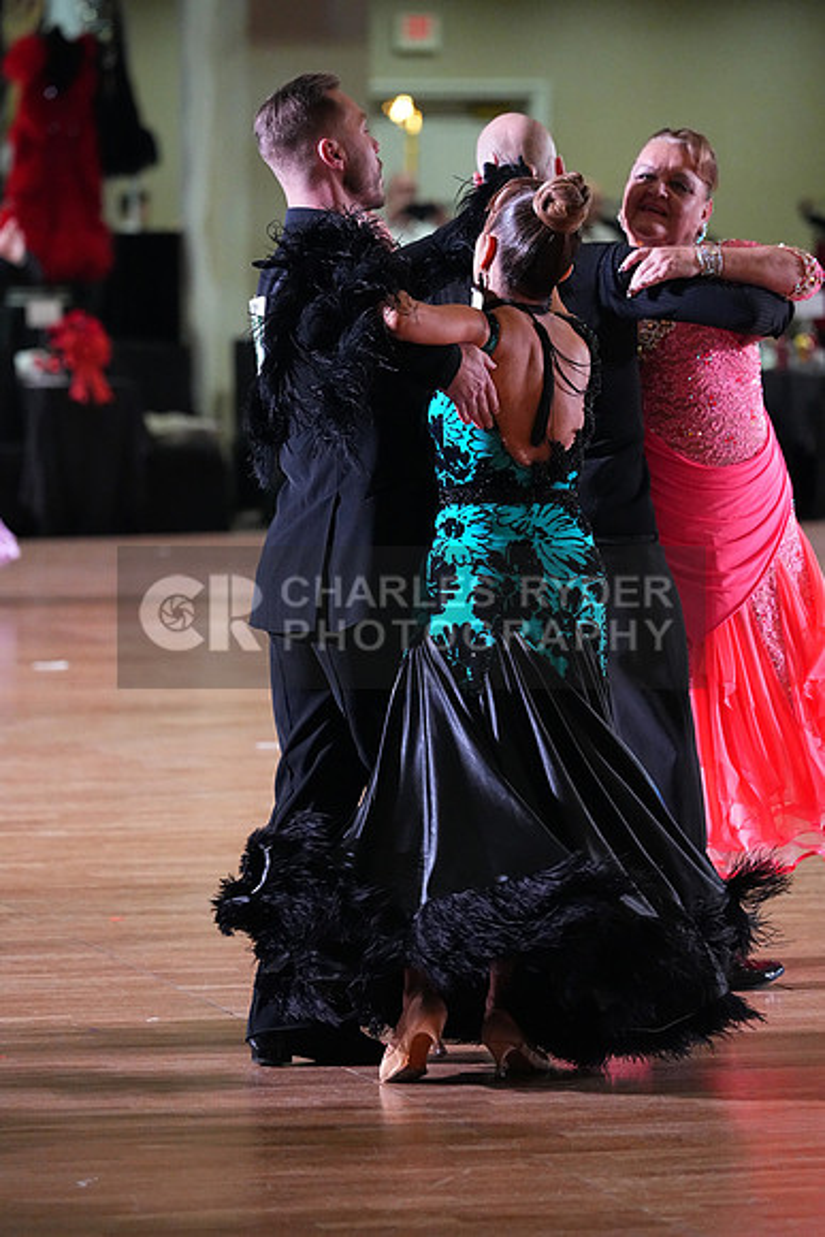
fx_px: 6870
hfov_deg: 6.9
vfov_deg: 10.3
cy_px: 618
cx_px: 412
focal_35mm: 200
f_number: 5
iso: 10000
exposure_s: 1/400
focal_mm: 200
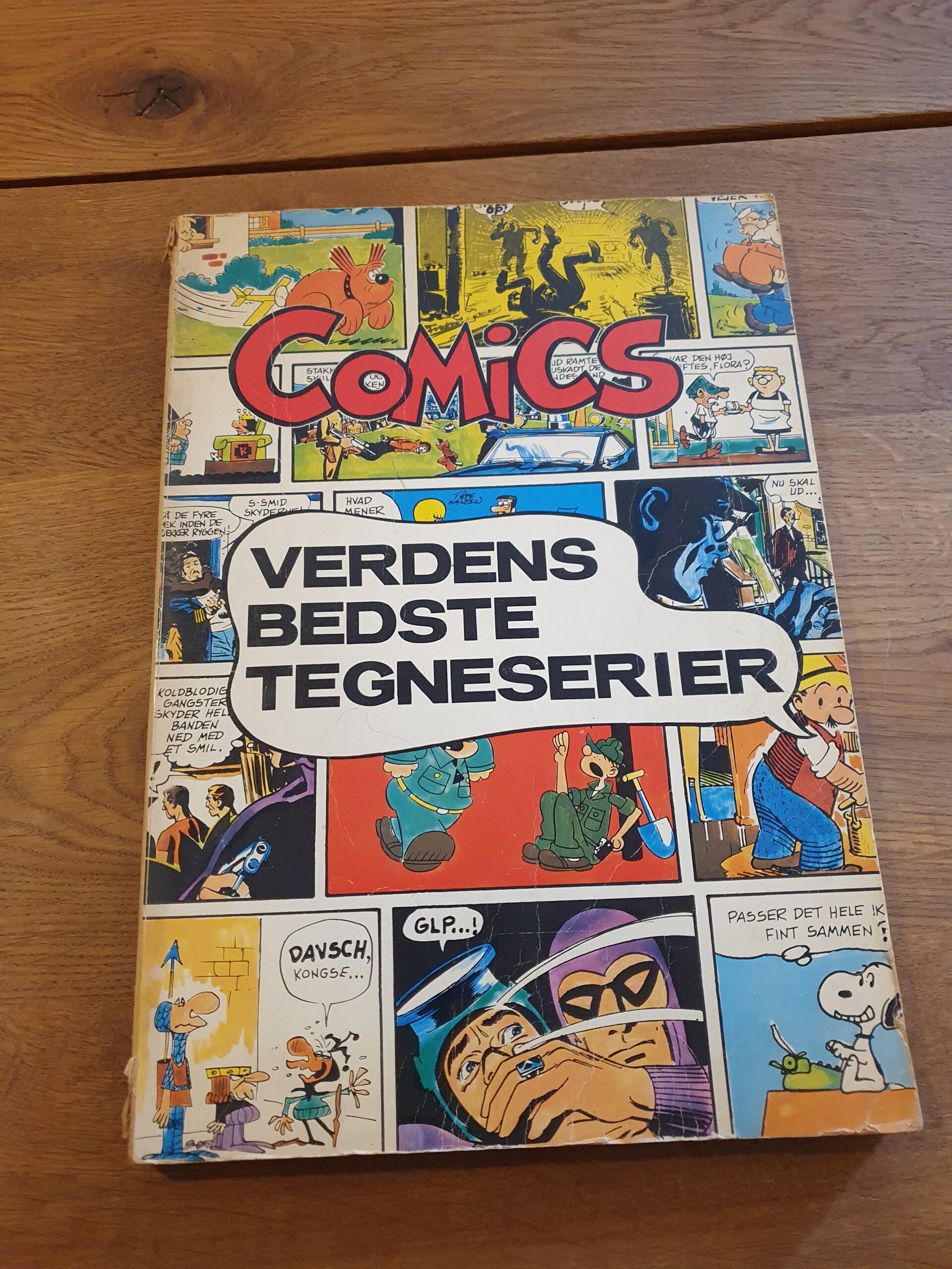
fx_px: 953
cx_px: 476
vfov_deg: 67.3
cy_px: 634
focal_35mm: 26
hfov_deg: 53.1
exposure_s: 1/50
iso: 250
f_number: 1.5
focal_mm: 4.32
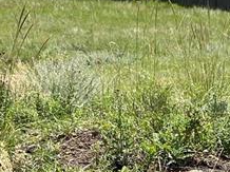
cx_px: 302
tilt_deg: -13.4
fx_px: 810
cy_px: 123
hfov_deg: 15.4
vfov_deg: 12.1
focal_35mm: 122
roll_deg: -3.6
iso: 32
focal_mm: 4.25
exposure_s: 1/3300
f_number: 1.8
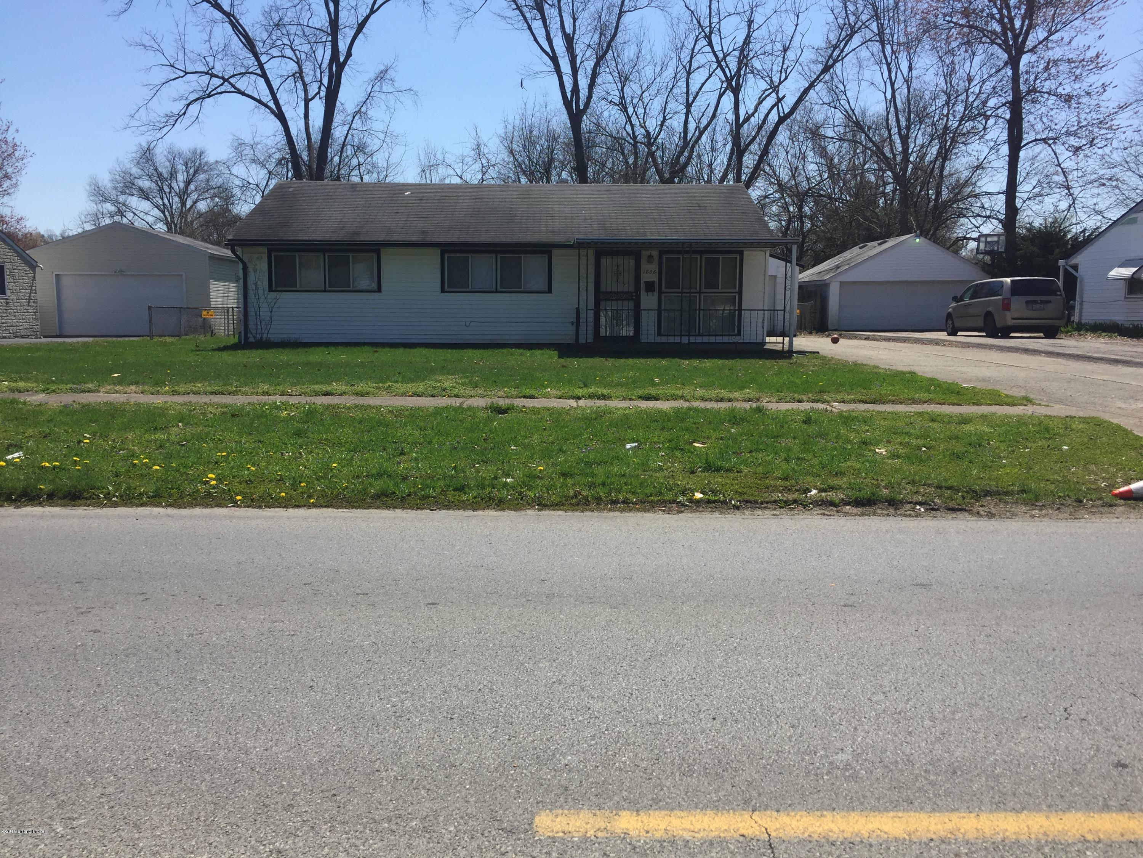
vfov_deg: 48.2
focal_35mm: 29
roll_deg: -2.2
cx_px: 572
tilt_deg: -8.7
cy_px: 429
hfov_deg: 61.7
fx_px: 958
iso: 32
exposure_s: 1/2198
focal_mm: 4.15
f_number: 2.2
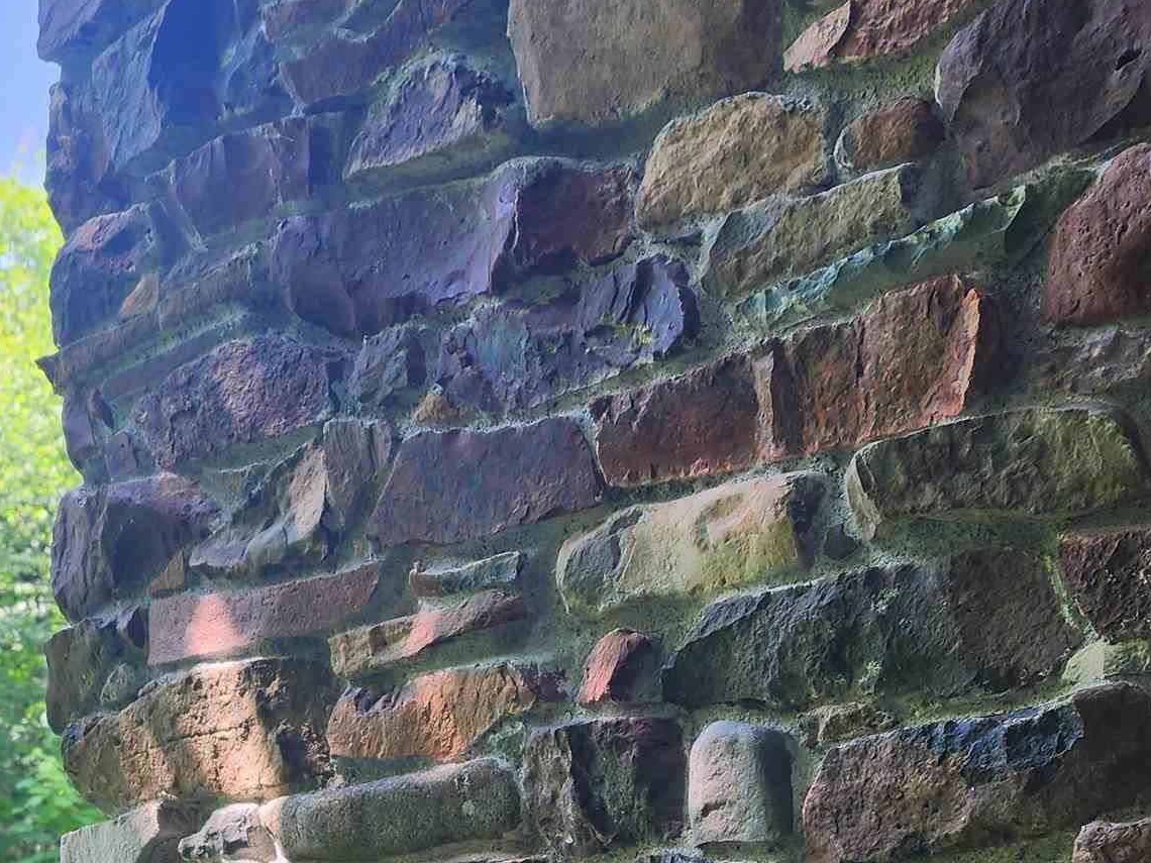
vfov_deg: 22.1
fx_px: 2062
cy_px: 992
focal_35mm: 62
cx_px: 410
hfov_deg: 31.0
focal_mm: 6.4
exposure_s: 1/180
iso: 25
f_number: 1.8
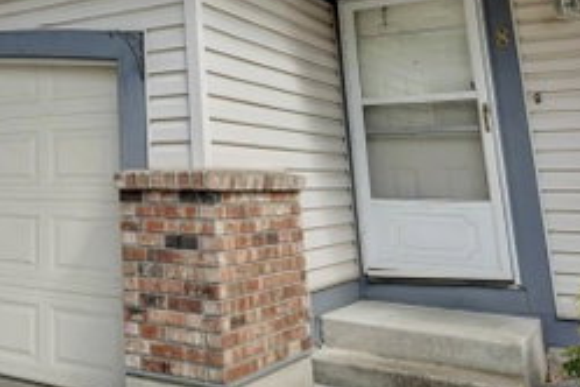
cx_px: -2
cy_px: 8
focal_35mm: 47
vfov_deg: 27.2
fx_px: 756
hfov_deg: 37.4
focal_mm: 14.6
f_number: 8
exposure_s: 1/640
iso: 400
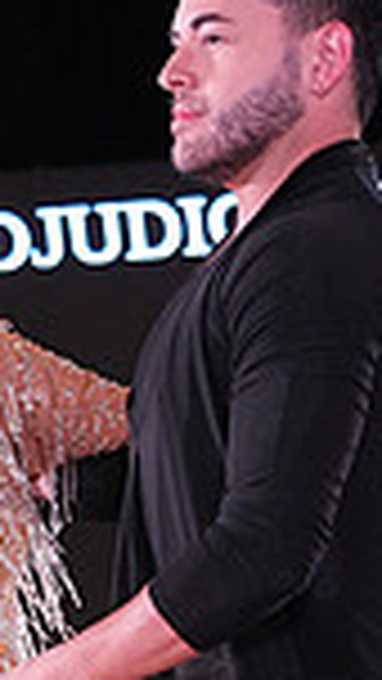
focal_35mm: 370
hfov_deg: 3.3
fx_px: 6659
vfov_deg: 5.8
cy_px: 932
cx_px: 29
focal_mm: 92
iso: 8000
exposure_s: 1/400
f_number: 5.6
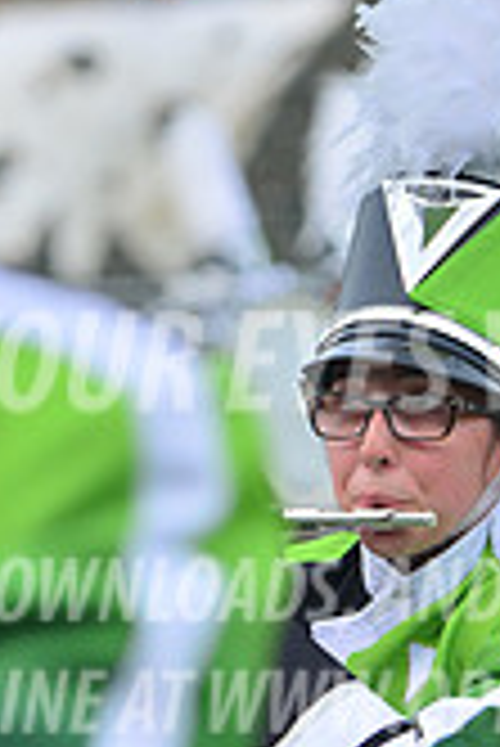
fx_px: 12369
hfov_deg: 2.3
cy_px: 693
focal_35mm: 595
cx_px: 259
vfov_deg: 3.5
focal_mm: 220
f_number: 5.6
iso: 200
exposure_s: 1/500
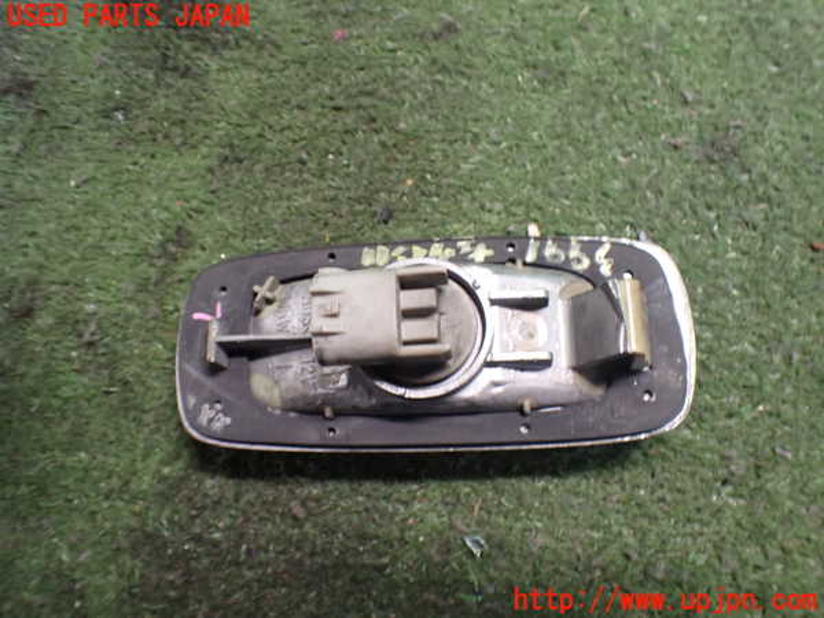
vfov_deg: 46.8
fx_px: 714
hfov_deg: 60.0
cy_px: 309
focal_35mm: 30
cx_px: 412
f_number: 2.3
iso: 800
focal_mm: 5.4
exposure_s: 1/40
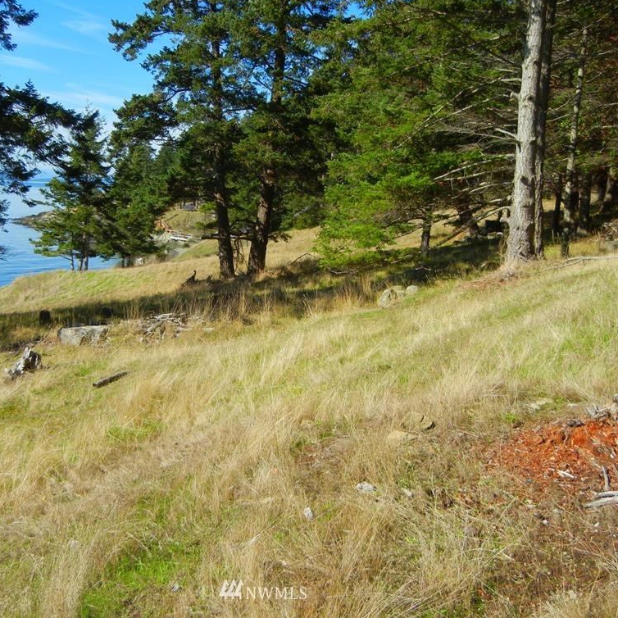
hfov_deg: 45.9
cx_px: 265
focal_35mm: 36
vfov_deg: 46.0
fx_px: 727
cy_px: 306
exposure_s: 1/322
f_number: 7
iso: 160
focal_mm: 5.4
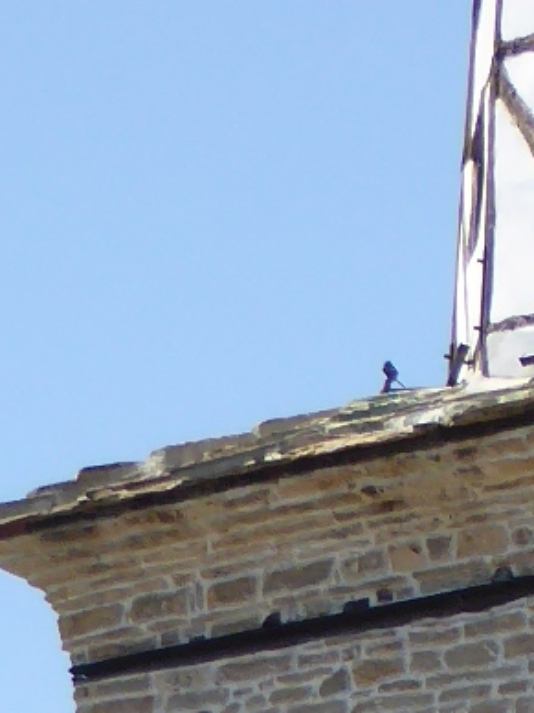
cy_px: 970
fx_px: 6243
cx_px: 1165
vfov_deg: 6.5
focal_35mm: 303
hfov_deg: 4.8
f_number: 3.9
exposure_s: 1/500
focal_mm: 7.8
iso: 100
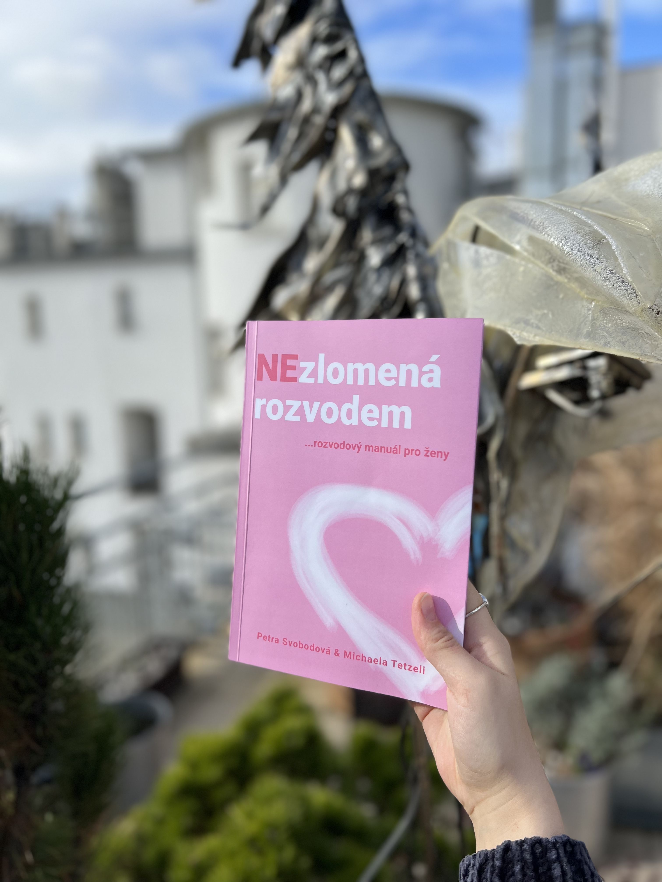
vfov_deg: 67.3
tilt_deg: -9.7
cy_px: 441
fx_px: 663
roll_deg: +1.8
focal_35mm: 26
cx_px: 331
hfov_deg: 53.1
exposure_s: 1/3165
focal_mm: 5.7
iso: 50
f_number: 1.5
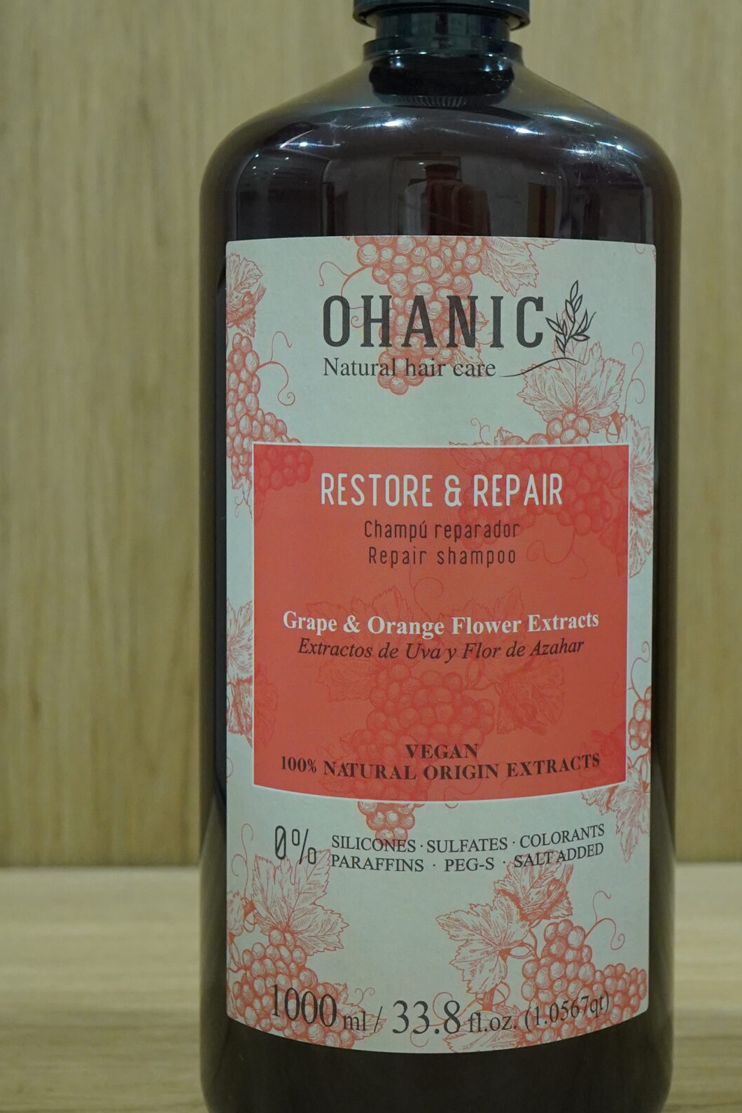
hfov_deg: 23.2
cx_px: 537
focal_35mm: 58
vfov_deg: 34.4
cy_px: 462
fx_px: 1792
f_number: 6.3
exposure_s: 1/80
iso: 2000
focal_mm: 24
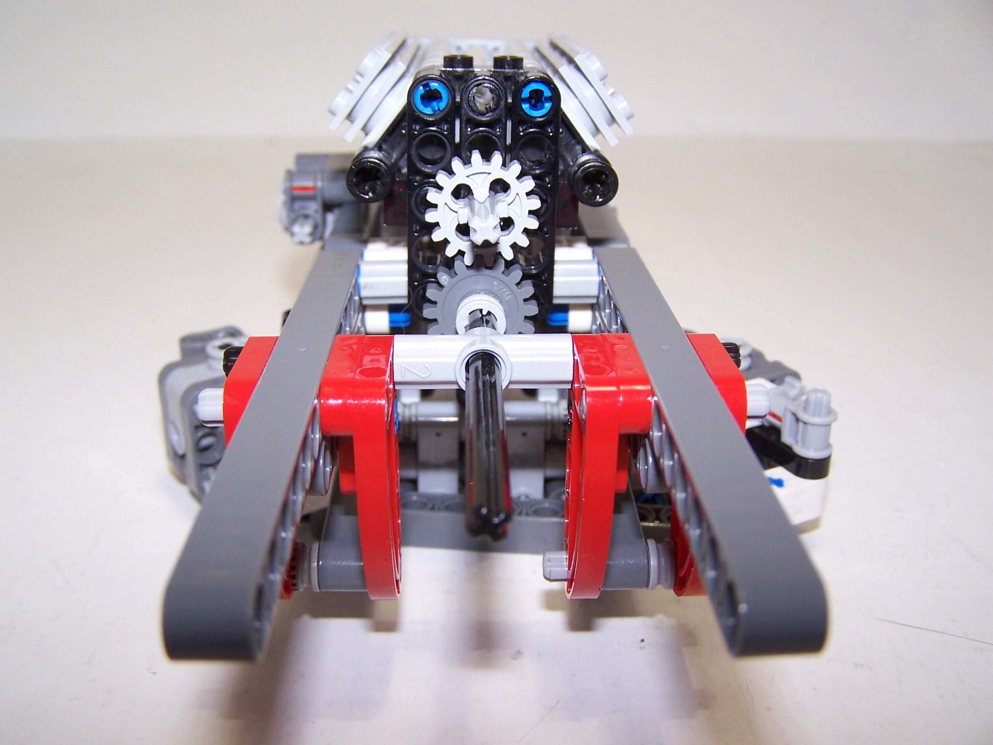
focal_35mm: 38
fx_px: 1090
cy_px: 372
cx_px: 496
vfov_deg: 37.7
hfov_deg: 49.0
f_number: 2.8
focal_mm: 6.3
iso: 80
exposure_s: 1/60
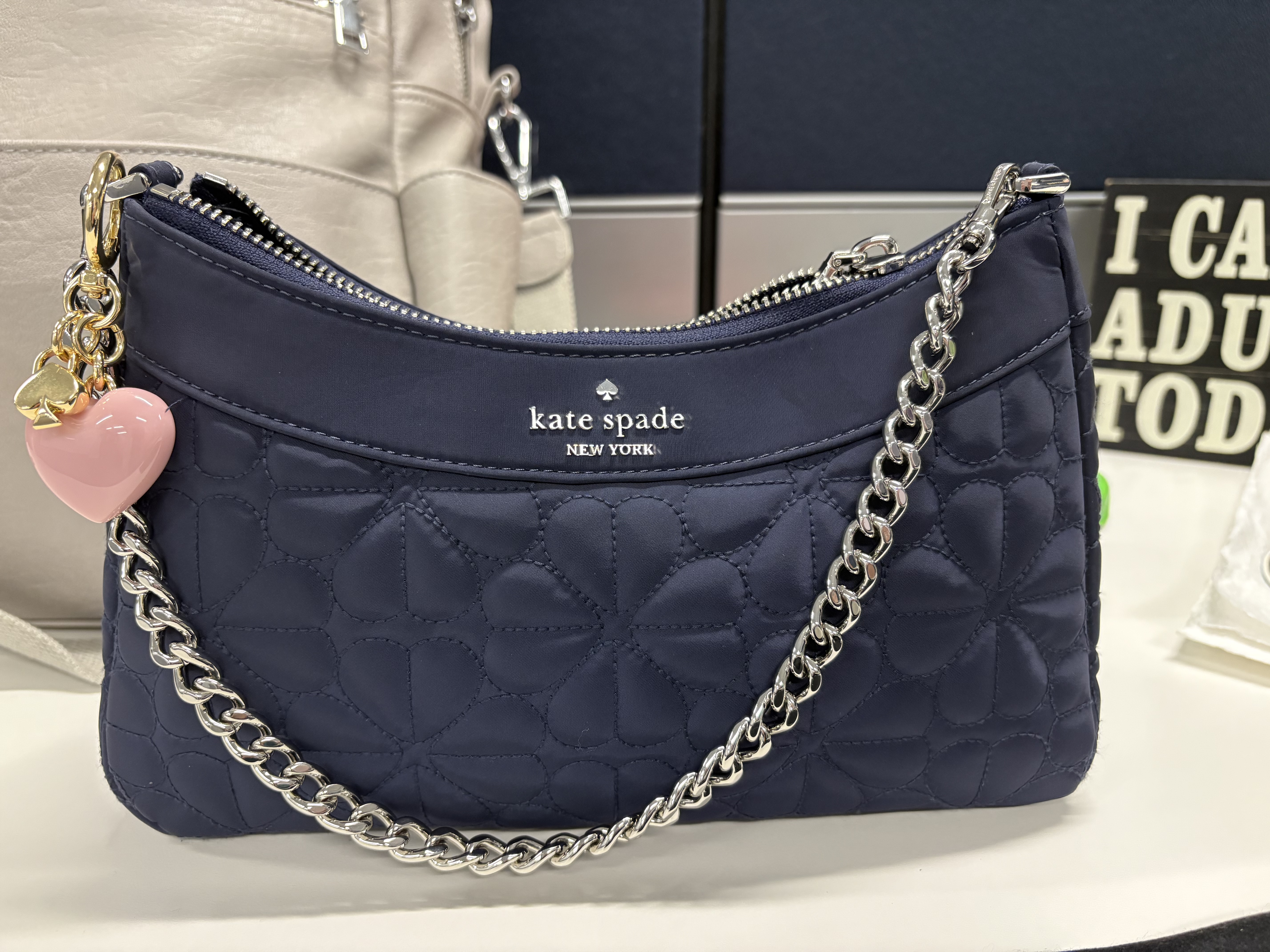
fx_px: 954
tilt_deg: -18.3
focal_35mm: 26
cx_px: 635
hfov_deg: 67.3
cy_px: 476
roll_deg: +0.5
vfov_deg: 53.1
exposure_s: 1/60
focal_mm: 5.96
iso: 250
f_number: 1.6
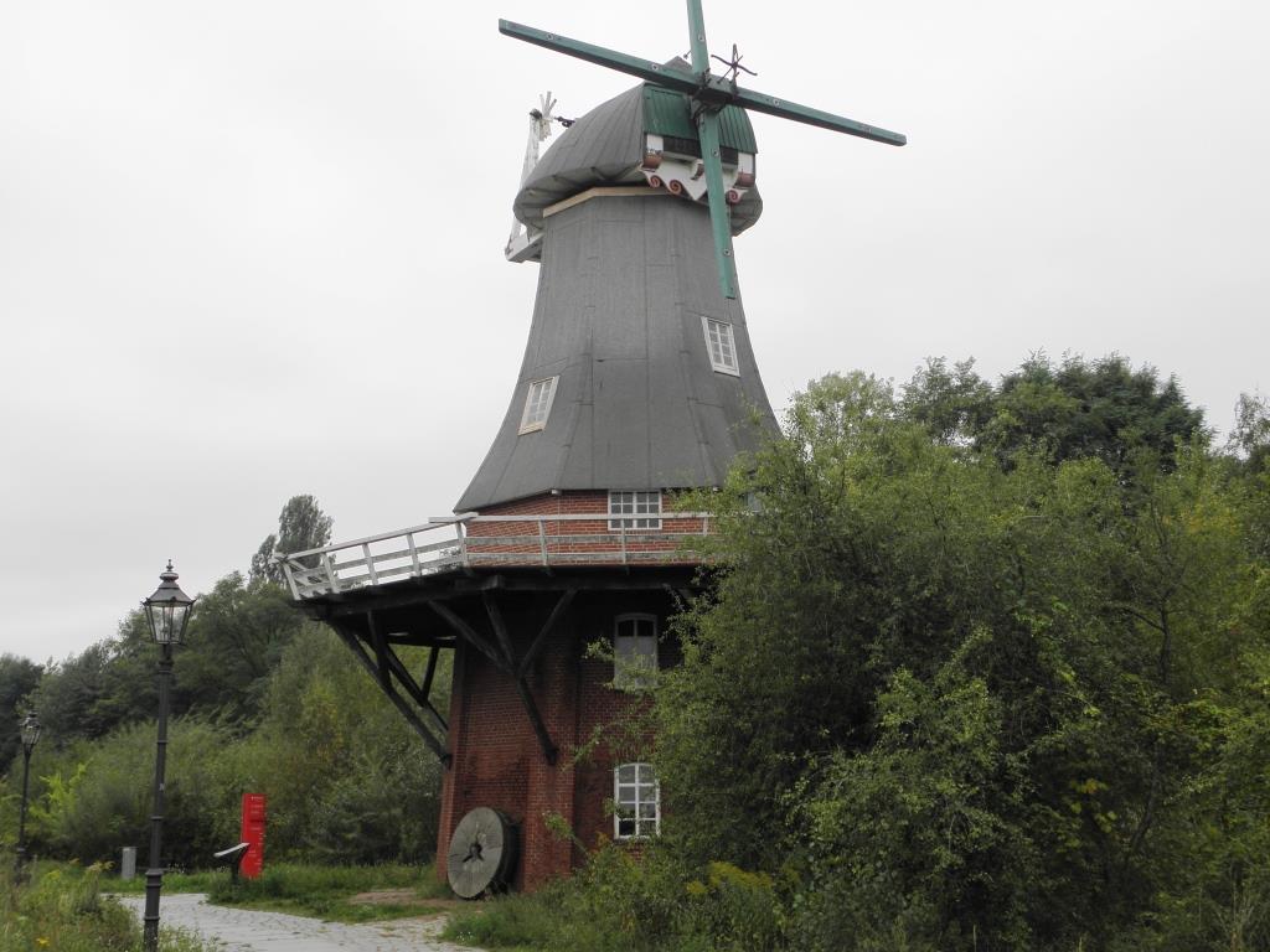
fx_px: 1614
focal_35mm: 44
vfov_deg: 32.9
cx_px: 635
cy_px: 476
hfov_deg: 42.9
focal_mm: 7.87
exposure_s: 1/100
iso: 64
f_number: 3.5
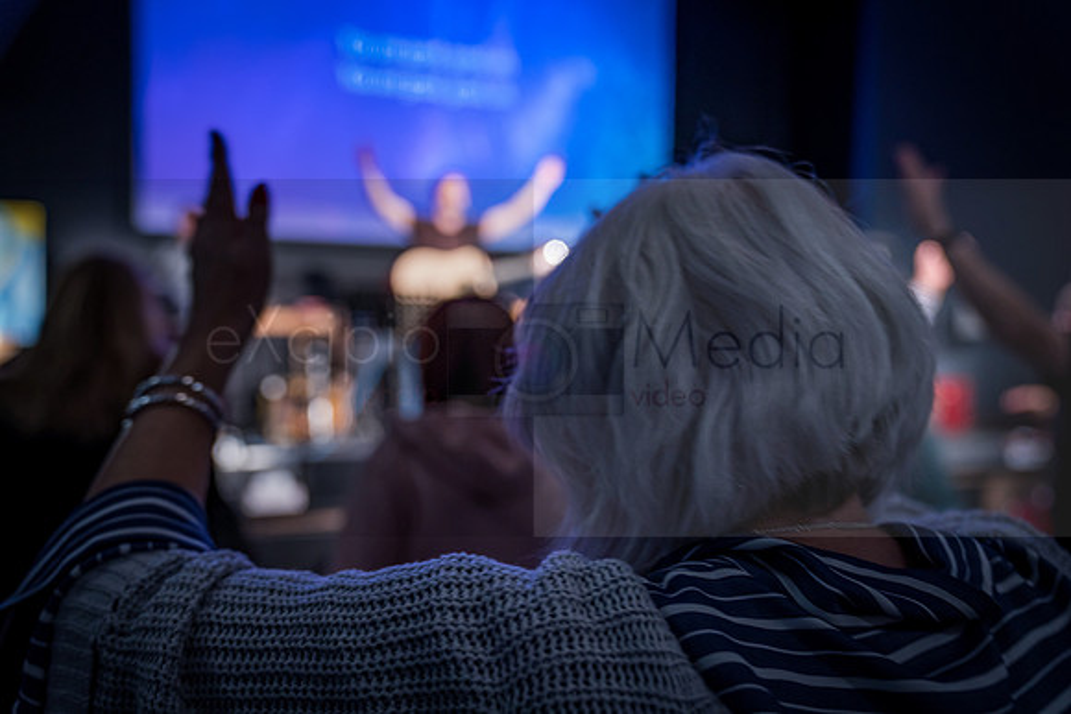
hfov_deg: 53.1
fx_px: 1071
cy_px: 357
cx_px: 536
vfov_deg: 36.9
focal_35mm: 36
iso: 640
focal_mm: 36
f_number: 2.8
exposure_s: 1/40
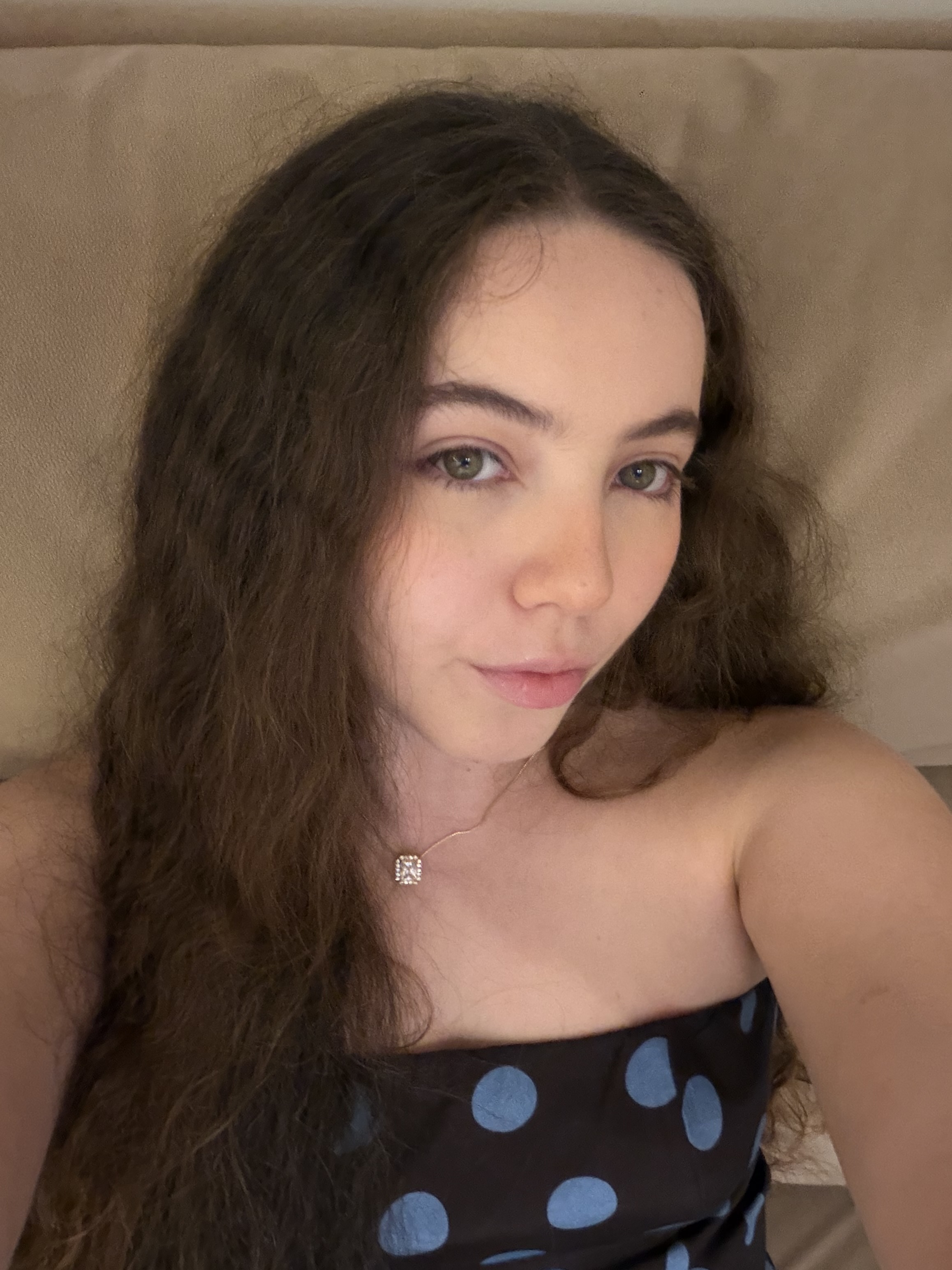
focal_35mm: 30
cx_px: 476
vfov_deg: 60.0
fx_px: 1100
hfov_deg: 46.8
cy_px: 635
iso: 640
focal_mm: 2.71
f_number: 1.9
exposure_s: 1/20
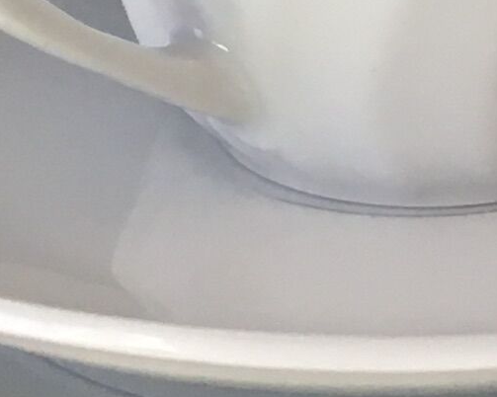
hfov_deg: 8.5
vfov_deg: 6.2
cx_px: 479
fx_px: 3338
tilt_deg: -8.8
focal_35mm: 227
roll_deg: +1.2
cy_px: -857
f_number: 2.2
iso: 40
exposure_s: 1/33
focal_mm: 4.15
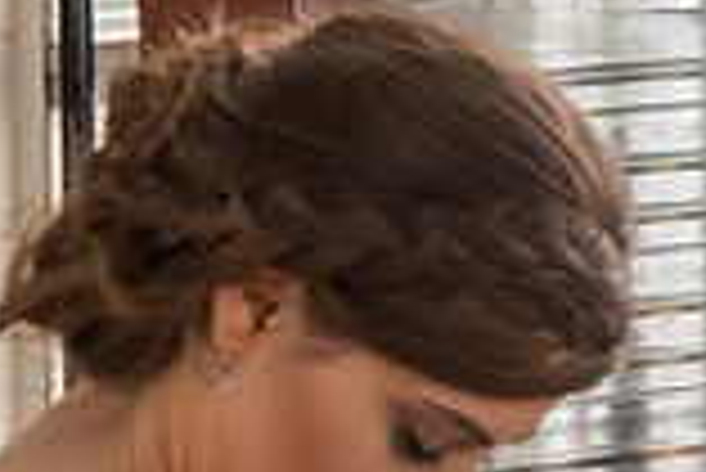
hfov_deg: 10.9
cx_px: 1259
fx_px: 3474
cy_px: 272
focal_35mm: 177
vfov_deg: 7.8
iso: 1000
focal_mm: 48
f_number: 4.5
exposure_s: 1/125
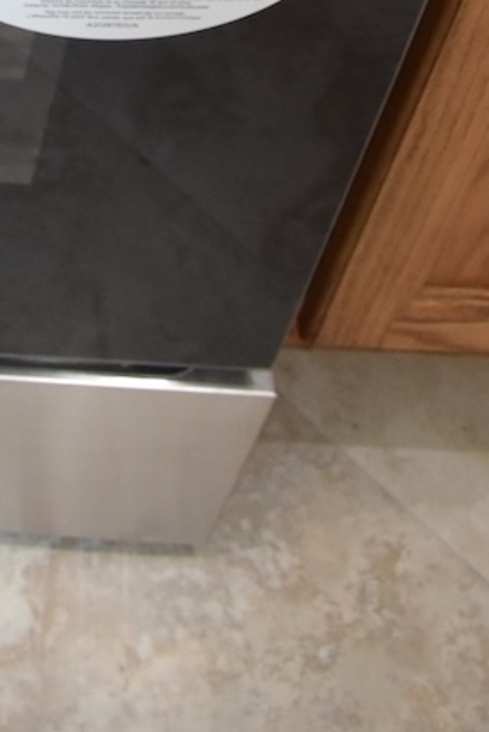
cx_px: -511
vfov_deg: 13.6
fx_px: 2461
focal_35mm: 121
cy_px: -865
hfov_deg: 10.4
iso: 800
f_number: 4.5
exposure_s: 1/80
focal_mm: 18
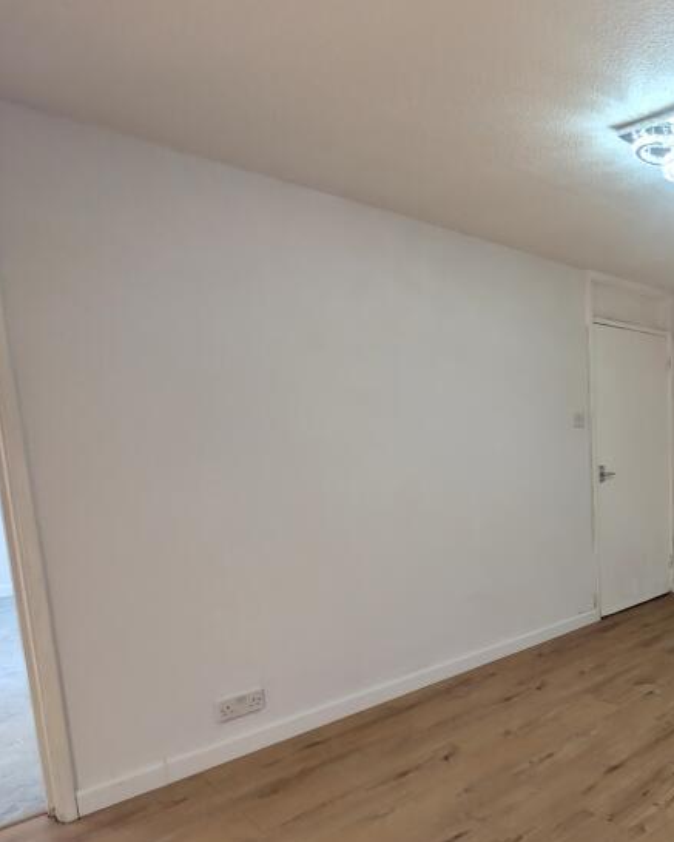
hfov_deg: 48.3
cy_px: 494
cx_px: 714
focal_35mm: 22
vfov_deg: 74.4
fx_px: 548
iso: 52
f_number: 1.7
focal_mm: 2.02
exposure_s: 1/243
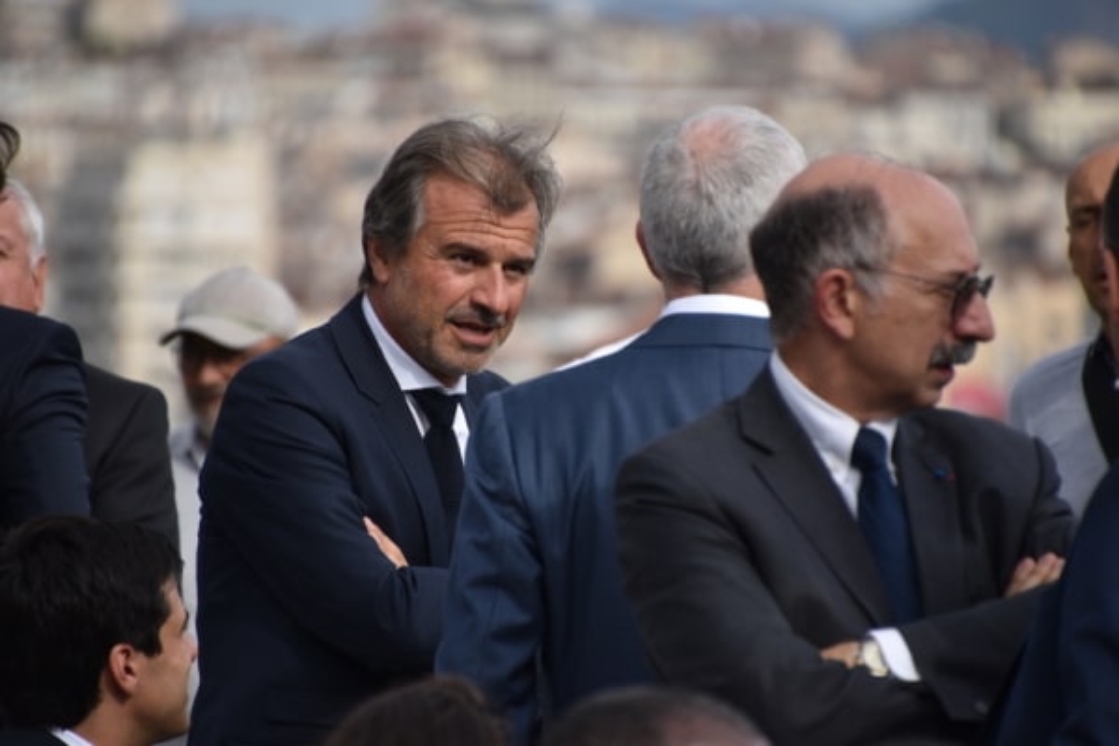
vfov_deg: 3.1
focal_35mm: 450
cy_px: 373
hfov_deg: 4.6
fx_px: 13986
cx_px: 560
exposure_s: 1/500
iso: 200
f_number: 6.3
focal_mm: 300
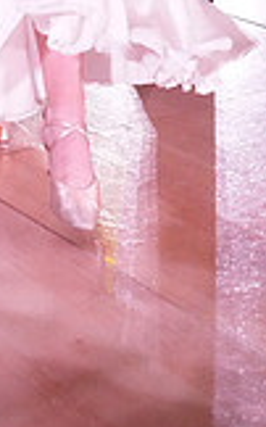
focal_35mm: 124
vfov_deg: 15.0
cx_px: 59
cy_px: -295
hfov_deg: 10.5
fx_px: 1441
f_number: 5
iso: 6400
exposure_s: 1/400
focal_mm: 34
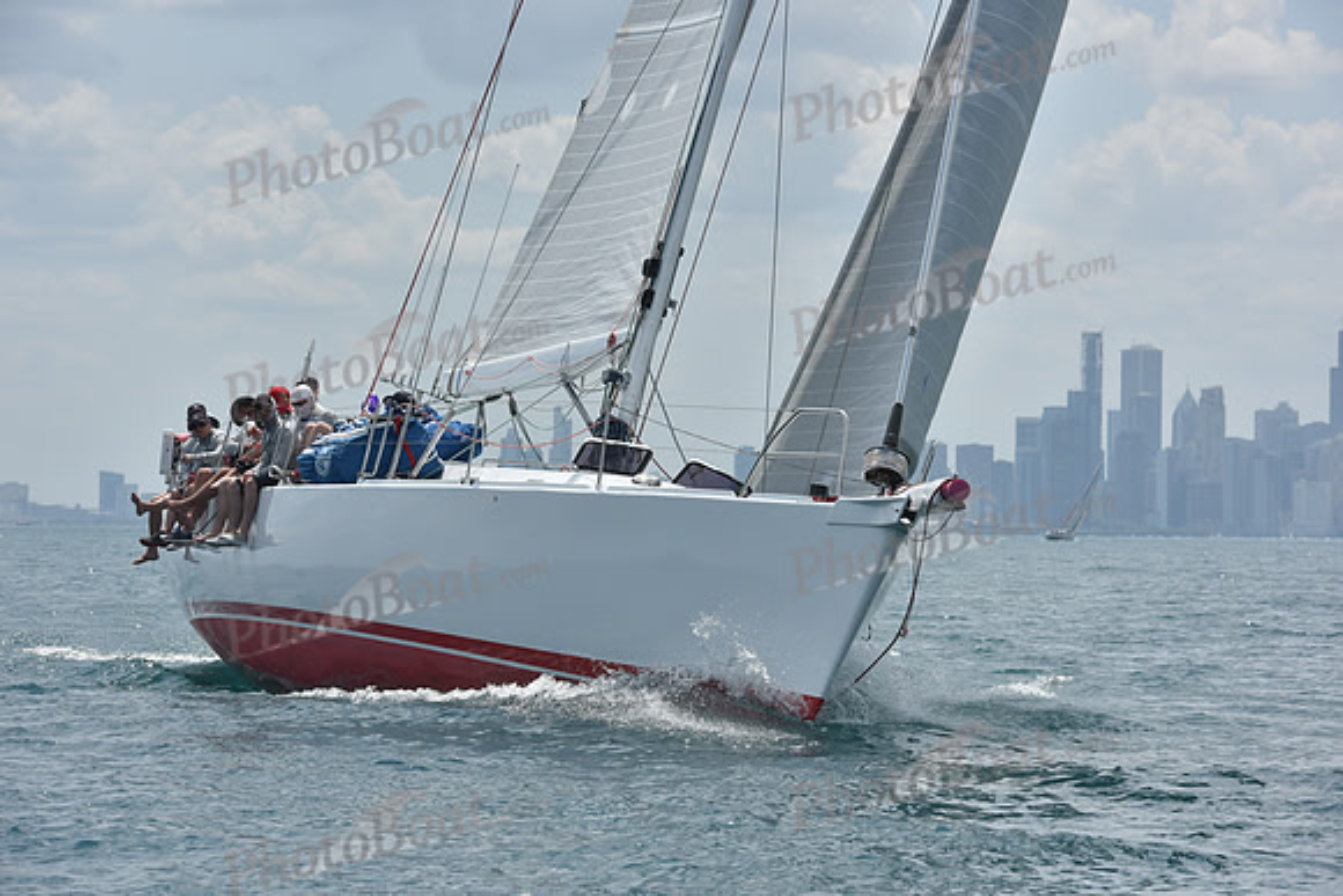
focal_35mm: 135
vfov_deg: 10.2
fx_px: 5037
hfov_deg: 15.2
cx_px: 672
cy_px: 448
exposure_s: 1/1250
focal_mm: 135
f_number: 9
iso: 250
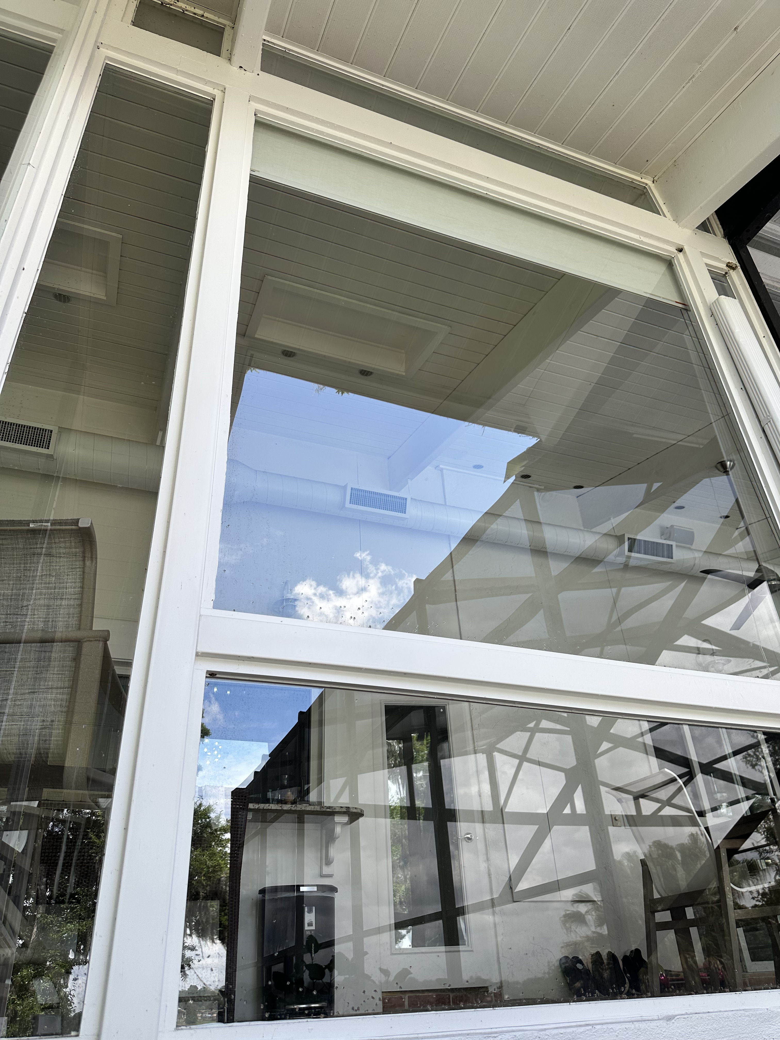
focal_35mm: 24
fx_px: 721
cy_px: 520
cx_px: 390
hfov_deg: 56.8
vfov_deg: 71.6
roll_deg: +2.1
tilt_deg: +34.5
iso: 80
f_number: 1.78
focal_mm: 6.86
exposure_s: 1/580
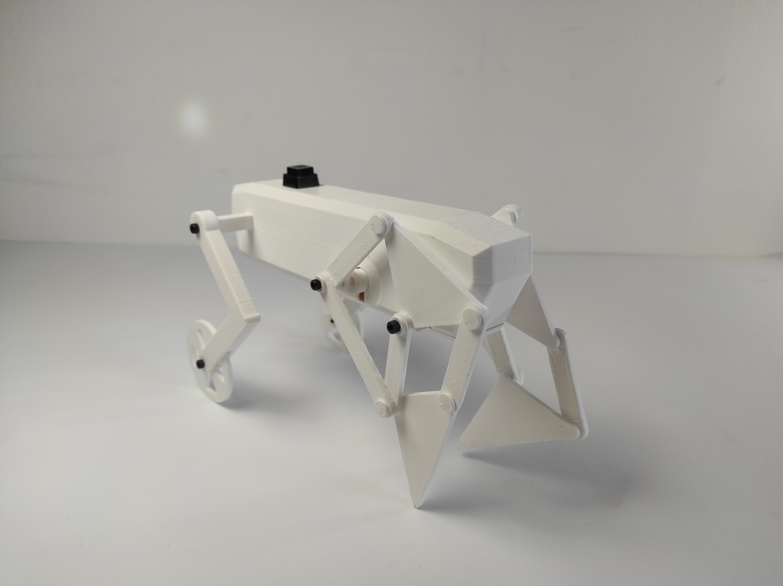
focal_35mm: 25
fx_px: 565
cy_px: 293
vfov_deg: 54.8
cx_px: 392
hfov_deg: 69.4
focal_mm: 5.43
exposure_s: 1/242
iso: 100
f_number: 1.89
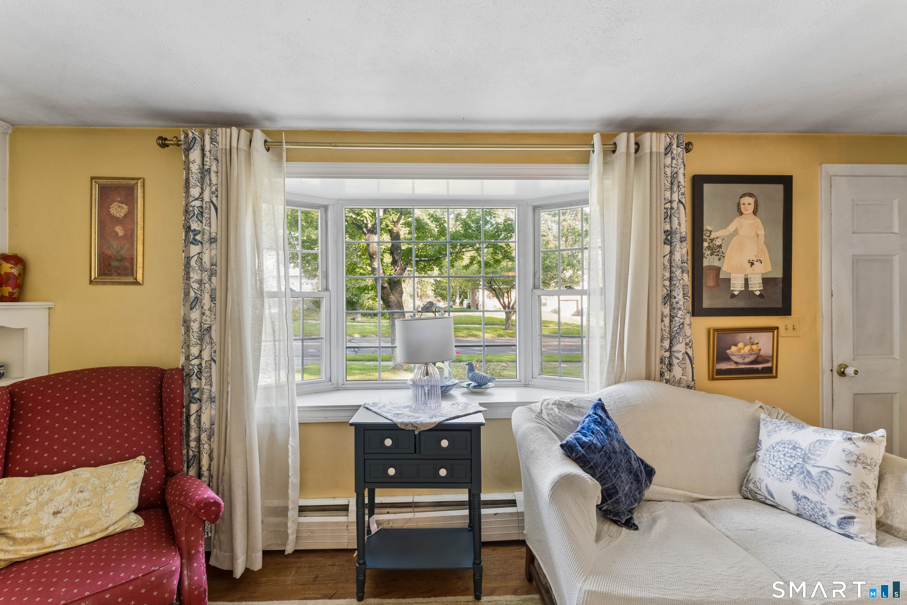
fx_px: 353
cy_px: 302
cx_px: 454
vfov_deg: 81.2
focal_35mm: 14
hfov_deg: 104.3
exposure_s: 1/2
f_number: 13
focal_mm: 14
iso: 400
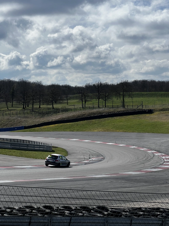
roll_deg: -0.8
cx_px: 84
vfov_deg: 25.3
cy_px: 113
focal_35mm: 77
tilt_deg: -1.5
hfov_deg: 19.1
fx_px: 501
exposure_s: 1/2320
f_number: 2.8
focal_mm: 9
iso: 32
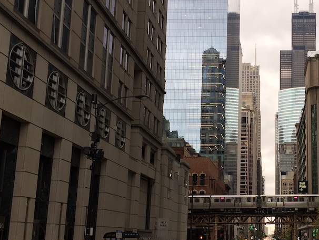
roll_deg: -0.8
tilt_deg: +11.4
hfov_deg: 37.5
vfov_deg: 29.5
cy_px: 155
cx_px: 257
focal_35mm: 49
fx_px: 452
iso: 50
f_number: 2.2
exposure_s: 1/120
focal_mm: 4.15
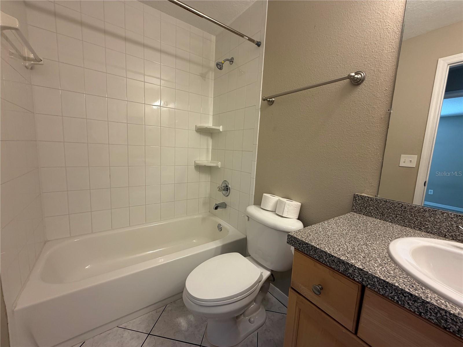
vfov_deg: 85.7
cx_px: 232
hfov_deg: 102.1
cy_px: 174
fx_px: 187
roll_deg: -2.2
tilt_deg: -6.6
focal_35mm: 14
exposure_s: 1/120
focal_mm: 2.22
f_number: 2.2
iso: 125
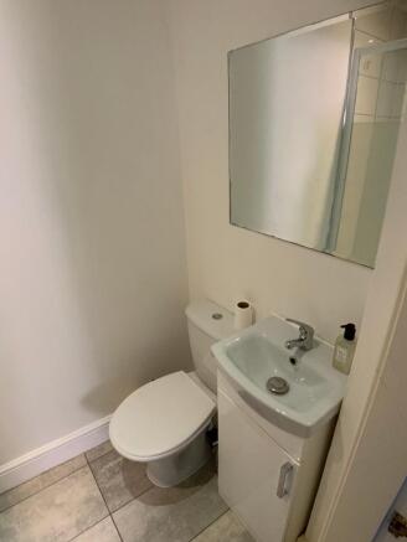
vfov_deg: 61.6
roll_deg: +4.4
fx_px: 454
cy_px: 271
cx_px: 204
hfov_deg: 48.2
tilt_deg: -26.3
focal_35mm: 29
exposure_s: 1/50
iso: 200
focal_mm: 3
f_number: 1.8
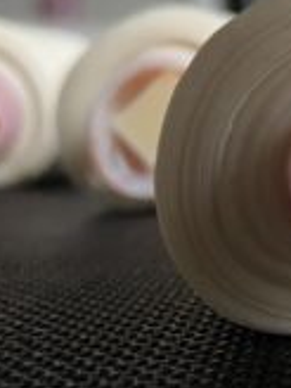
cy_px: 265
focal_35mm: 76
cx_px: 354
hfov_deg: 18.3
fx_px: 852
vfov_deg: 25.5
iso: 1000
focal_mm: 4.25
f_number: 1.8
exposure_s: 1/30
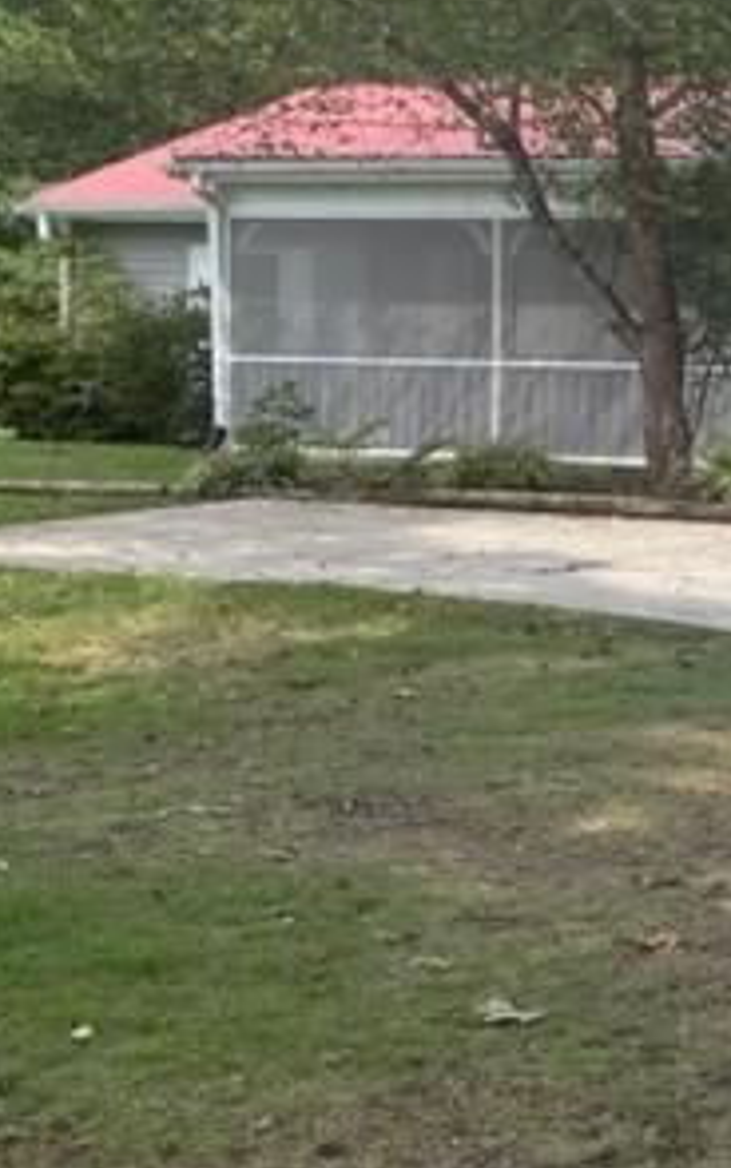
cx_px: 993
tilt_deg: -2.9
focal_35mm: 60
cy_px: 540
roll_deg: -0.9
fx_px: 1911
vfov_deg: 34.0
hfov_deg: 19.7
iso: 32
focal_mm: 4.2
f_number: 1.6
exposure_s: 1/1335
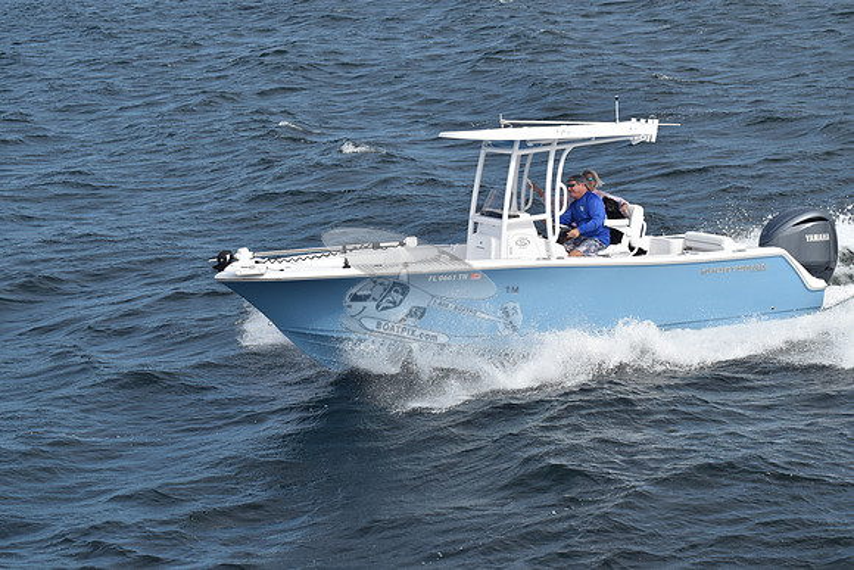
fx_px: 2491
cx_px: 427
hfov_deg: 19.5
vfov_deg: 13.0
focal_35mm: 105
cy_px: 285
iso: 400
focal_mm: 70
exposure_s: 1/1000
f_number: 9.5
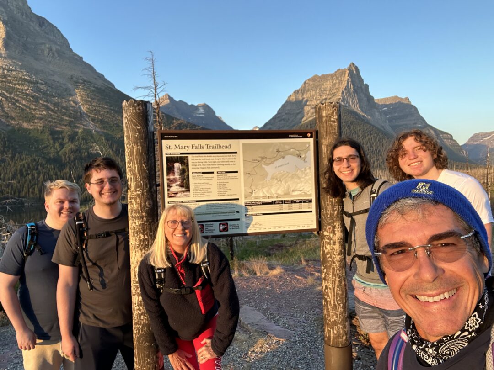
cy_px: 185
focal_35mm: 23
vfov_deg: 58.9
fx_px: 328
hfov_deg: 73.9
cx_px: 247
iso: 20
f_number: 1.9
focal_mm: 2.69
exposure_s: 1/121
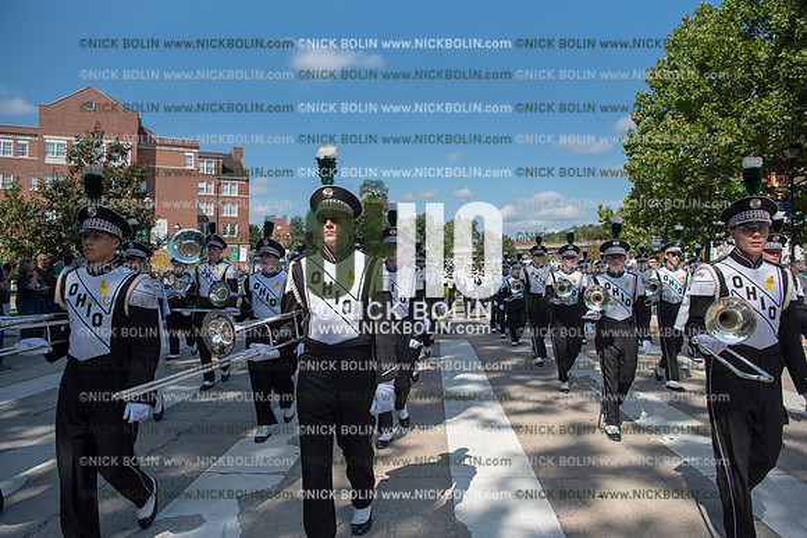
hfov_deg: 73.7
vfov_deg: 53.2
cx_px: 404
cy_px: 269
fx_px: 538
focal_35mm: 24
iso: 400
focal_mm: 24
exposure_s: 1/4000
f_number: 5
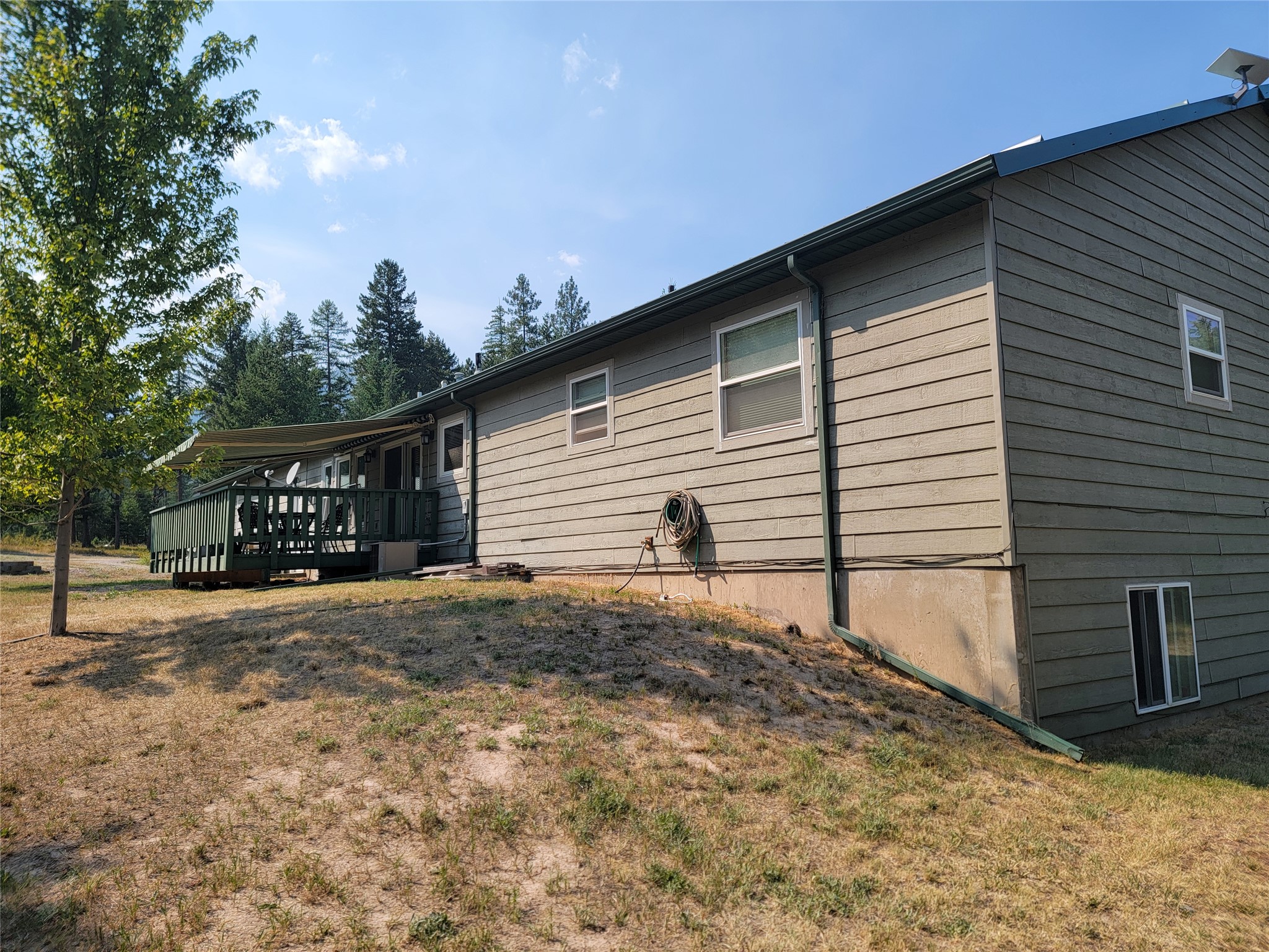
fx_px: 880
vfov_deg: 56.8
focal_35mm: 24
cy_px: 476
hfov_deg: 71.6
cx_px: 634
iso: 16
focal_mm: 6.7
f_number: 1.8
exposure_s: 1/836
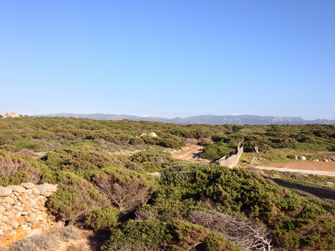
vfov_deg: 39.6
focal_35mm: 36
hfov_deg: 51.4
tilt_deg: -0.8
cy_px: 127
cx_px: 168
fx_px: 348
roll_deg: -1.8
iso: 50
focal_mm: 4.28
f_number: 2.4
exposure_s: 1/1126
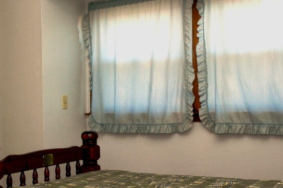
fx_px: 440
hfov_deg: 35.3
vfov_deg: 24.1
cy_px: 117
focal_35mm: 56
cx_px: 96
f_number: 7.1
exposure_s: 1/80
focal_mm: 22
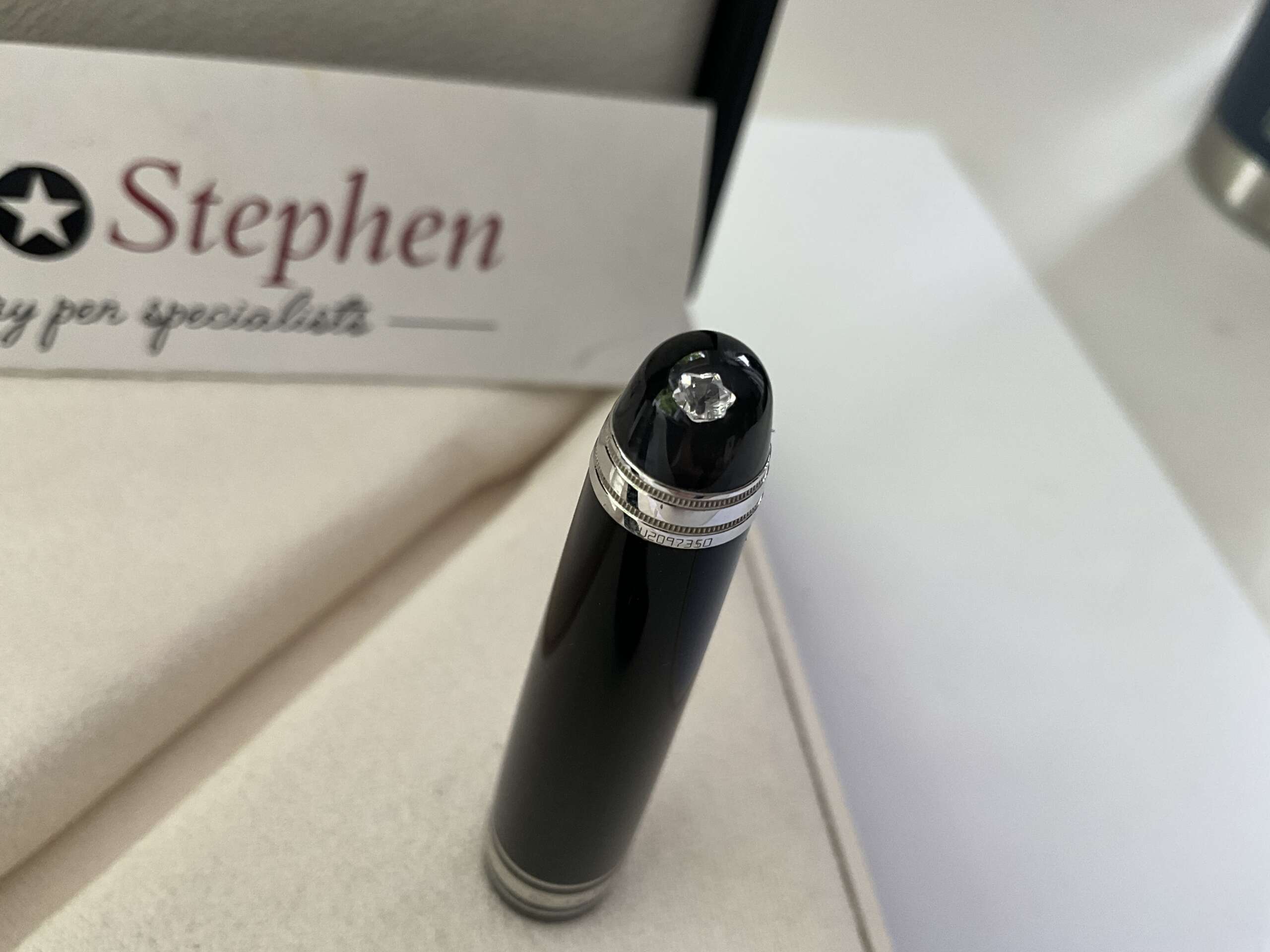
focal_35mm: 29
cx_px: 635
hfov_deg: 61.7
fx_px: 1064
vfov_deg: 48.2
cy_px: 476
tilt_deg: -46.9
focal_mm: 3
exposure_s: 1/122
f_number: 1.8
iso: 64
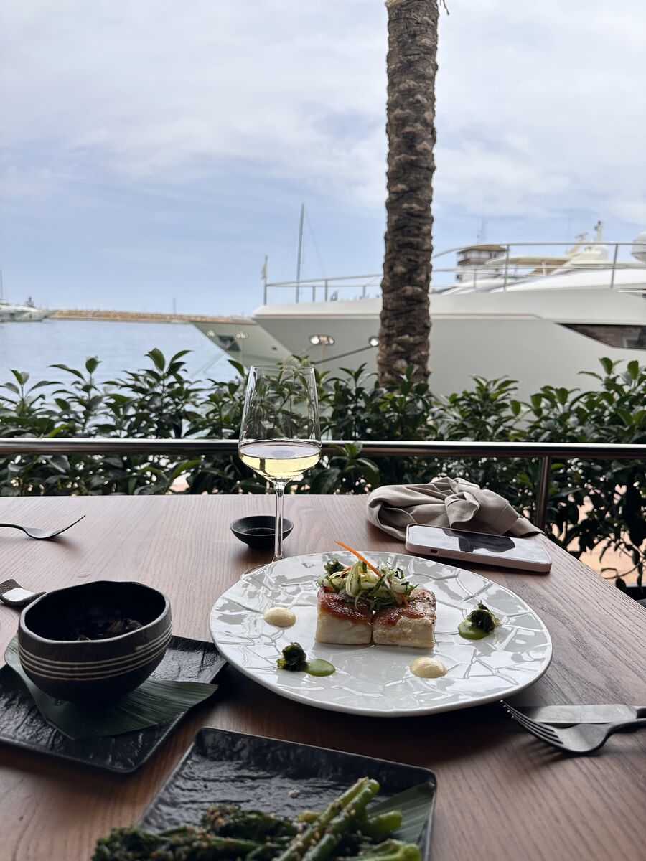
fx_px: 597
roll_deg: -1.6
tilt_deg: -10.3
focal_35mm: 24
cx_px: 323
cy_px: 430
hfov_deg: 56.8
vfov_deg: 71.6
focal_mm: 6.86
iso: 80
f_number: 1.78
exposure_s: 1/2070
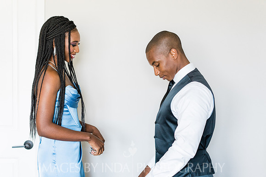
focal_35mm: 55
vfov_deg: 24.6
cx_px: 133
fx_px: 406
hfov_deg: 36.2
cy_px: 88
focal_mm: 55
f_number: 2.8
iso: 800
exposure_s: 1/125
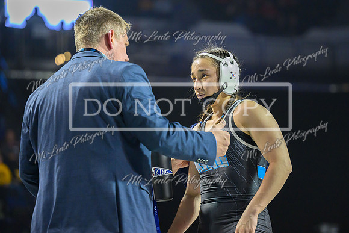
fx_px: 1426
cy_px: 107
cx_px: 183
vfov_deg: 9.3
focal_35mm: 147
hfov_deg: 14.0
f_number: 2.8
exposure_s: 1/800
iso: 4000
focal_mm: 125
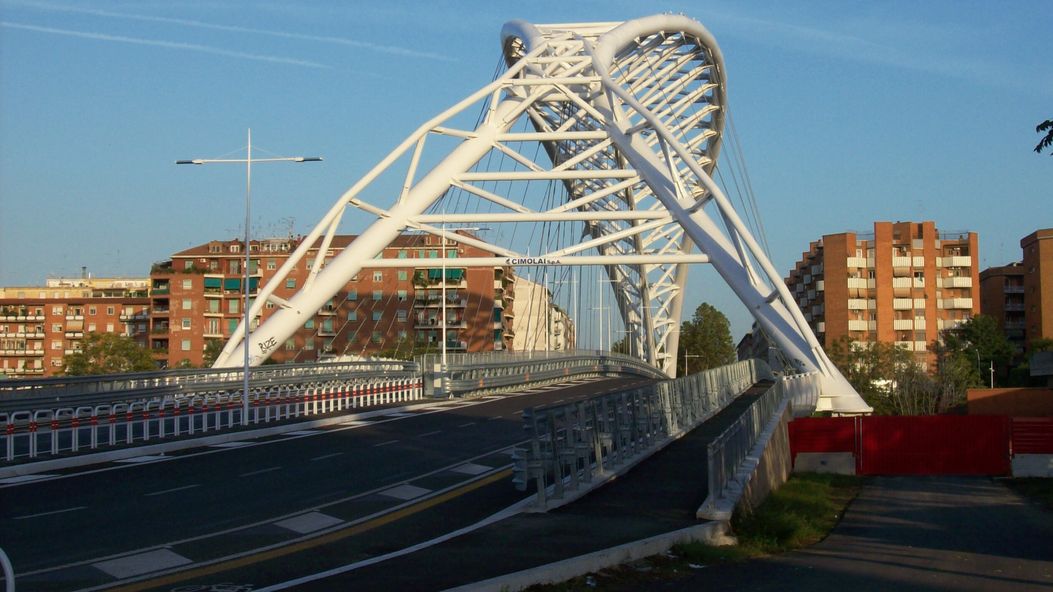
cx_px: 535
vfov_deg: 19.4
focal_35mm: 62
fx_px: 1731
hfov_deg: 33.8
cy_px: 228
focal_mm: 9.4
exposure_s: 1/312
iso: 80
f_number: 6
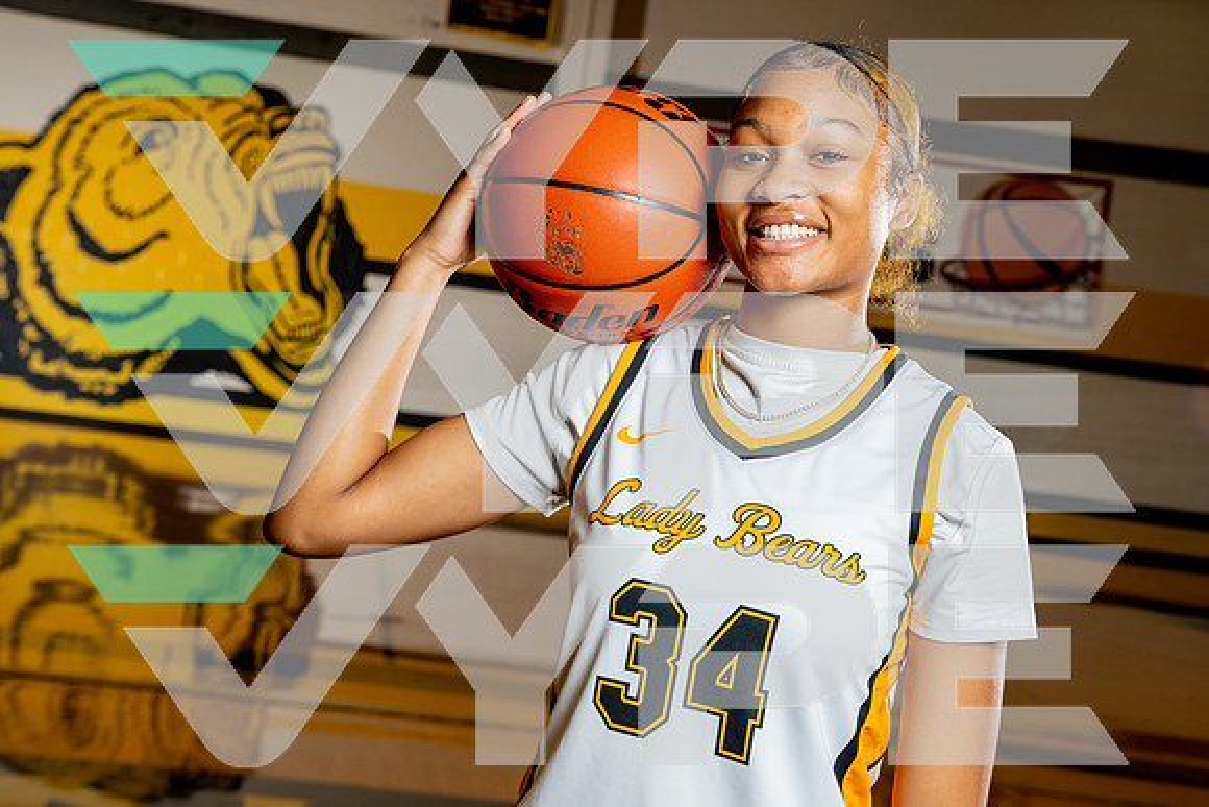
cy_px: 403
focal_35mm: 70
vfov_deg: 19.6
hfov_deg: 29.0
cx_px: 600
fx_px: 2336
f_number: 8
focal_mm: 65
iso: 800
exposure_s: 1/250
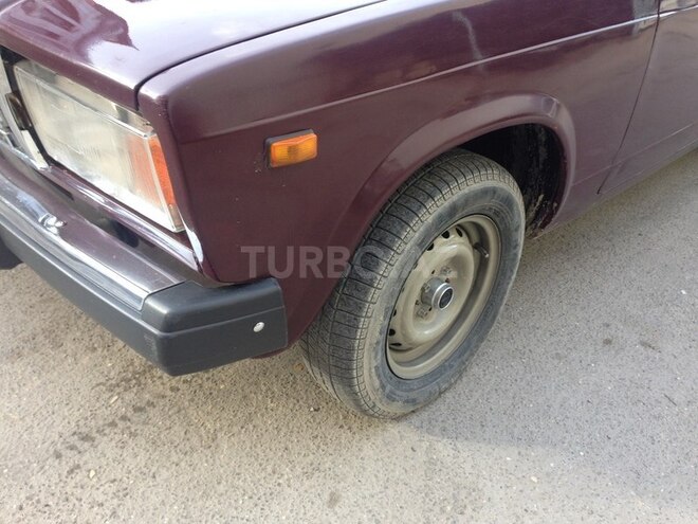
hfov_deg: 55.4
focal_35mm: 33
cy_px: 262
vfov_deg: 42.9
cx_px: 349
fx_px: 665
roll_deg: -3.4
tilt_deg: -33.3
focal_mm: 4.12
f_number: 2.4
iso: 64
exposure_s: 1/120
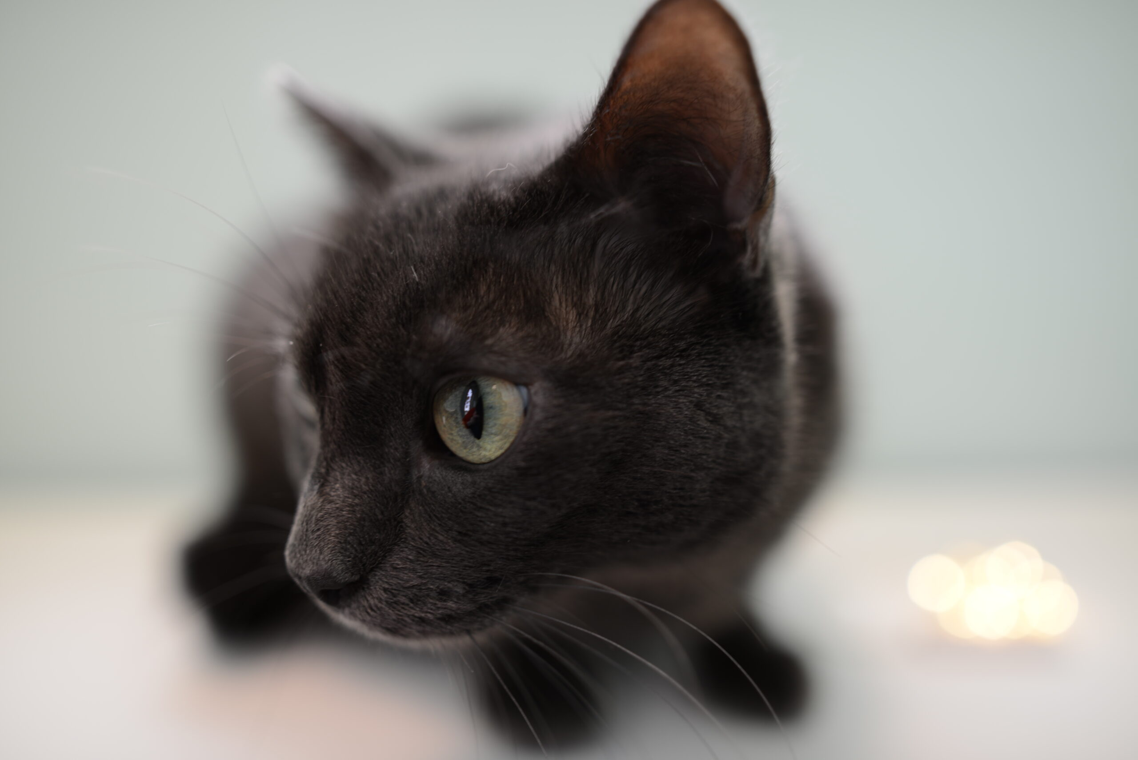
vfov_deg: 53.2
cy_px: 380
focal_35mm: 24
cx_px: 569
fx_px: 759
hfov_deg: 73.7
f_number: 1.8
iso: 100
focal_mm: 24
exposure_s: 1/50
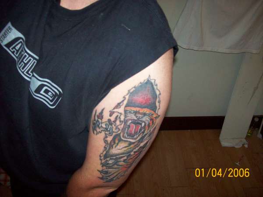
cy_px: 98
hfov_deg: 51.4
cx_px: 132
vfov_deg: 39.7
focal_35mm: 36
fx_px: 274
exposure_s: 1/64
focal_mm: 6
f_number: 2.7
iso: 140
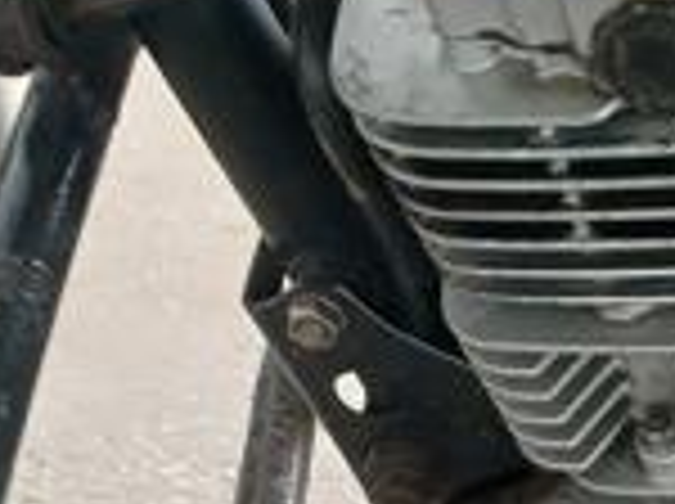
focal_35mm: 111
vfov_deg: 13.0
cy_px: 580
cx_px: 774
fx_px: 2161
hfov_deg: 17.1
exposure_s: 1/60
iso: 100
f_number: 1.8
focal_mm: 3.98
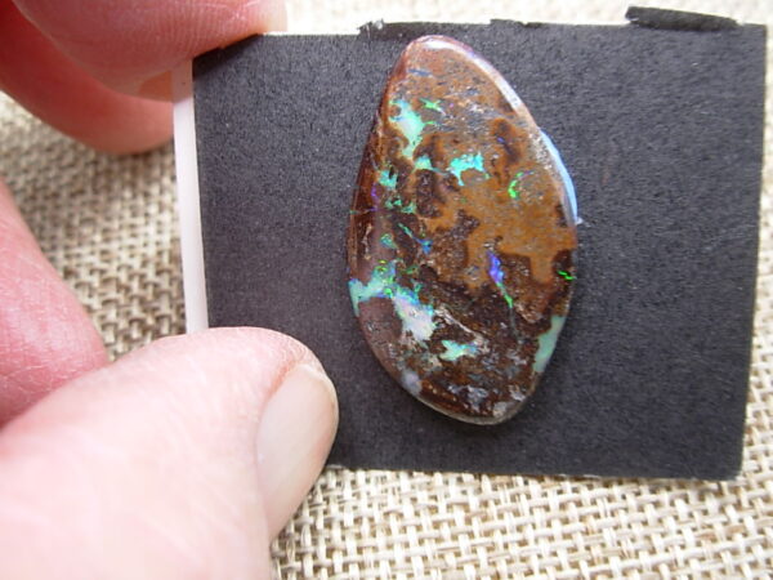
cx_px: 386
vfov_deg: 37.7
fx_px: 849
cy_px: 290
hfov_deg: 49.0
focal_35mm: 38
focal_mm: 6.3
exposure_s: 1/13.5
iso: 50
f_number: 2.9
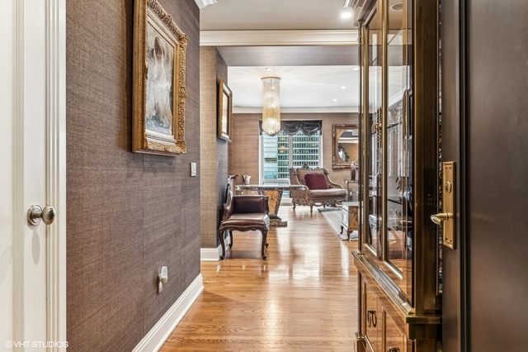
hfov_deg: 71.5
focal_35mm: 25
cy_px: 176
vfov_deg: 51.2
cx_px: 264
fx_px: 366
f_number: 8
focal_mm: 25
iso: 320
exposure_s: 1/2
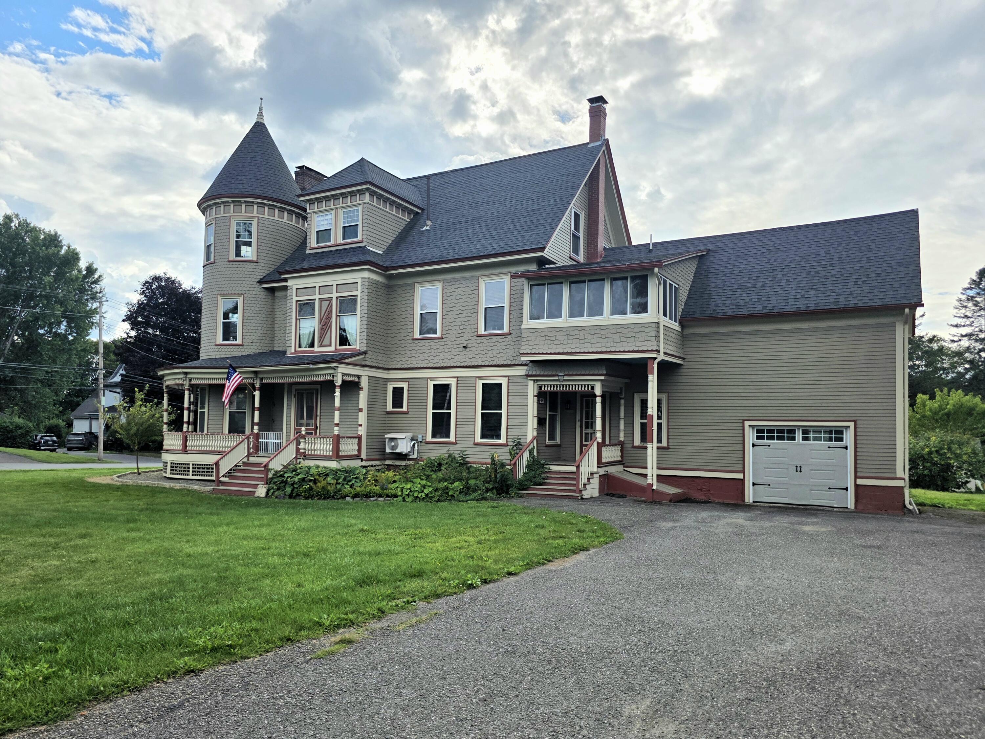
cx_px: 492
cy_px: 370
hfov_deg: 73.9
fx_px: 654
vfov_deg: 58.9
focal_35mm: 23
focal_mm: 6.3
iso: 50
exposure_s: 1/10000
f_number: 1.7
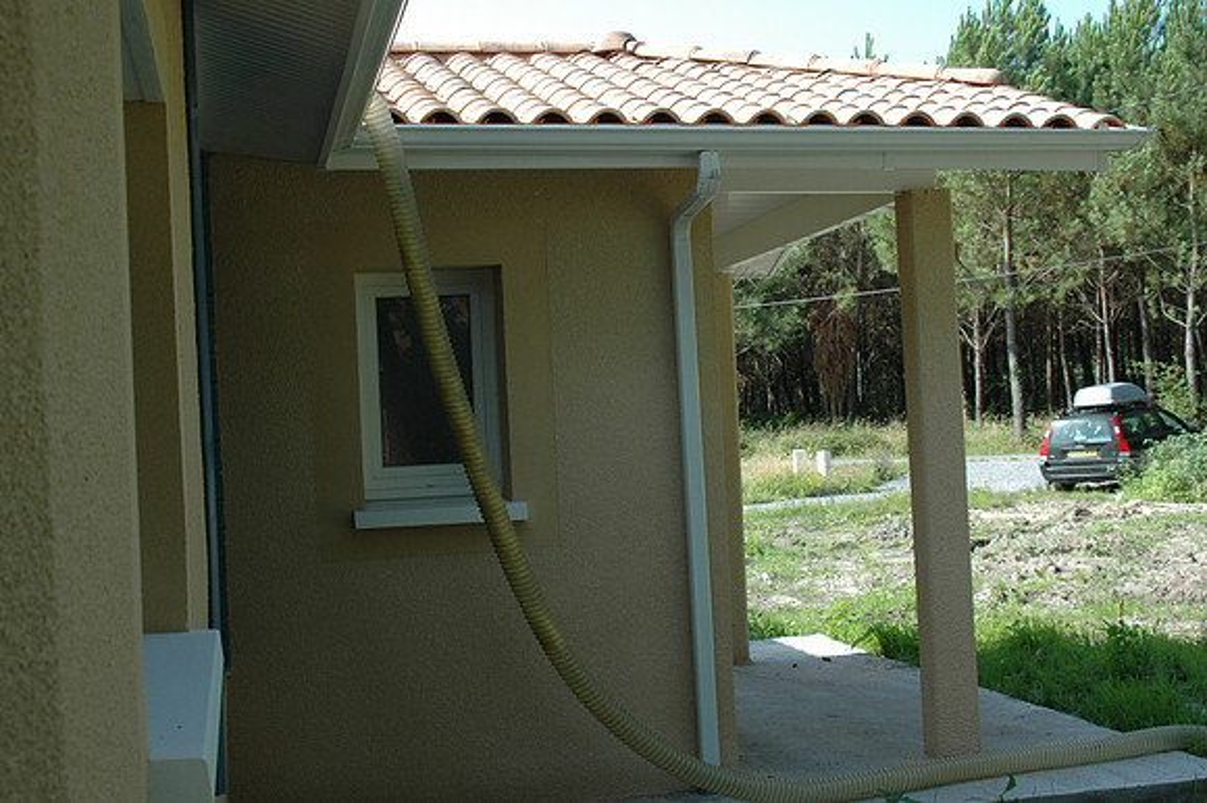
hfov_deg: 38.9
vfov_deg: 26.5
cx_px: 604
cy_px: 402
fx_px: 1709
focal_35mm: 51
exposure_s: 1/320
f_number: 9
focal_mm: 34
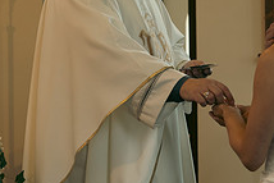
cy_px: 70
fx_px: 990
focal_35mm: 130
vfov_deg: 10.6
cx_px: 211
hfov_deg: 15.7
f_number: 3.5
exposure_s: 1/200
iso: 1250
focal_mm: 48
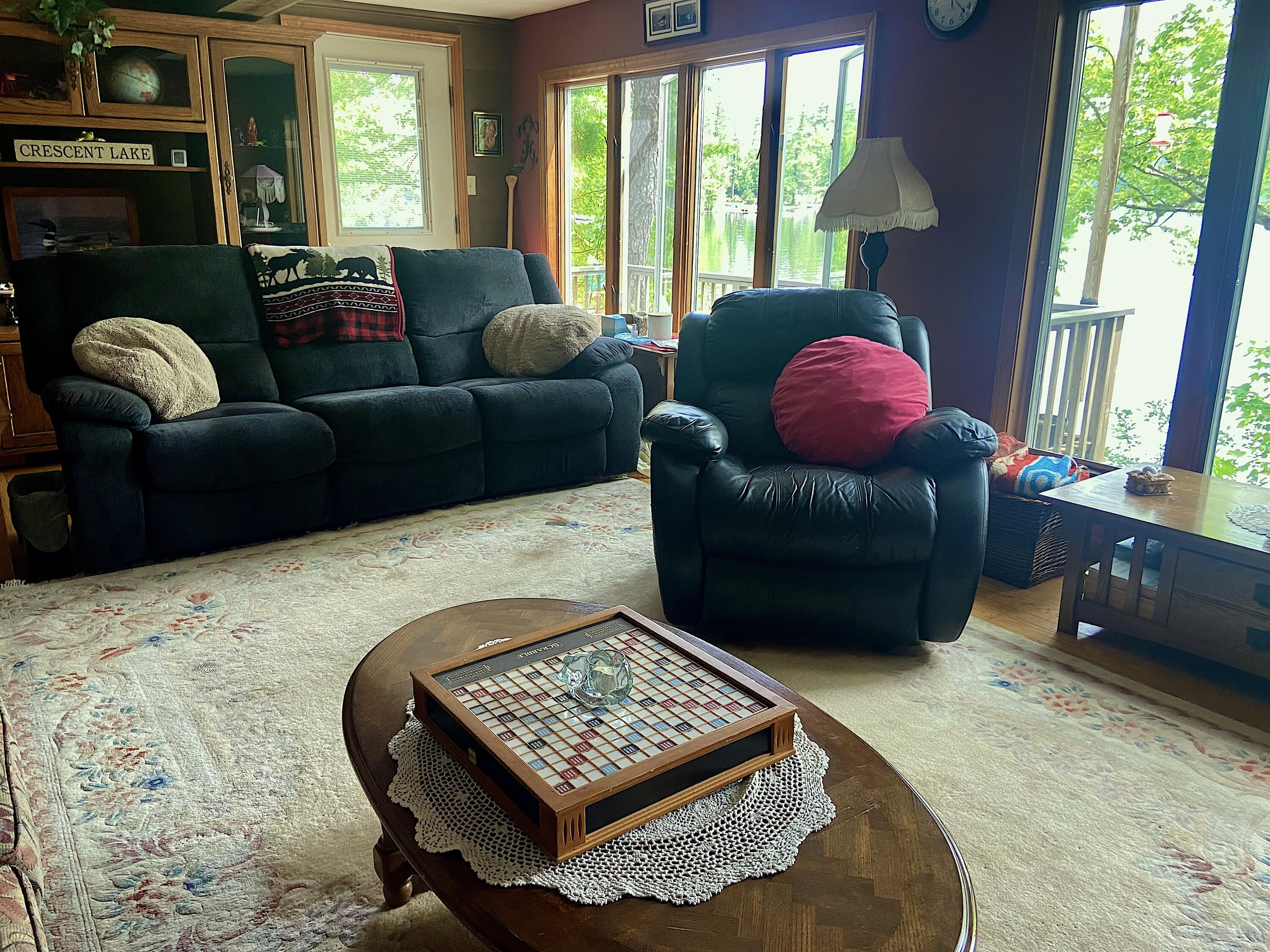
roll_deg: +0.4
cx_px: 635
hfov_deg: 67.3
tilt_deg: -17.1
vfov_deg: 53.1
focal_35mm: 26
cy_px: 476
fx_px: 954
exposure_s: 1/87
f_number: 1.8
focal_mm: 4.25
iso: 125
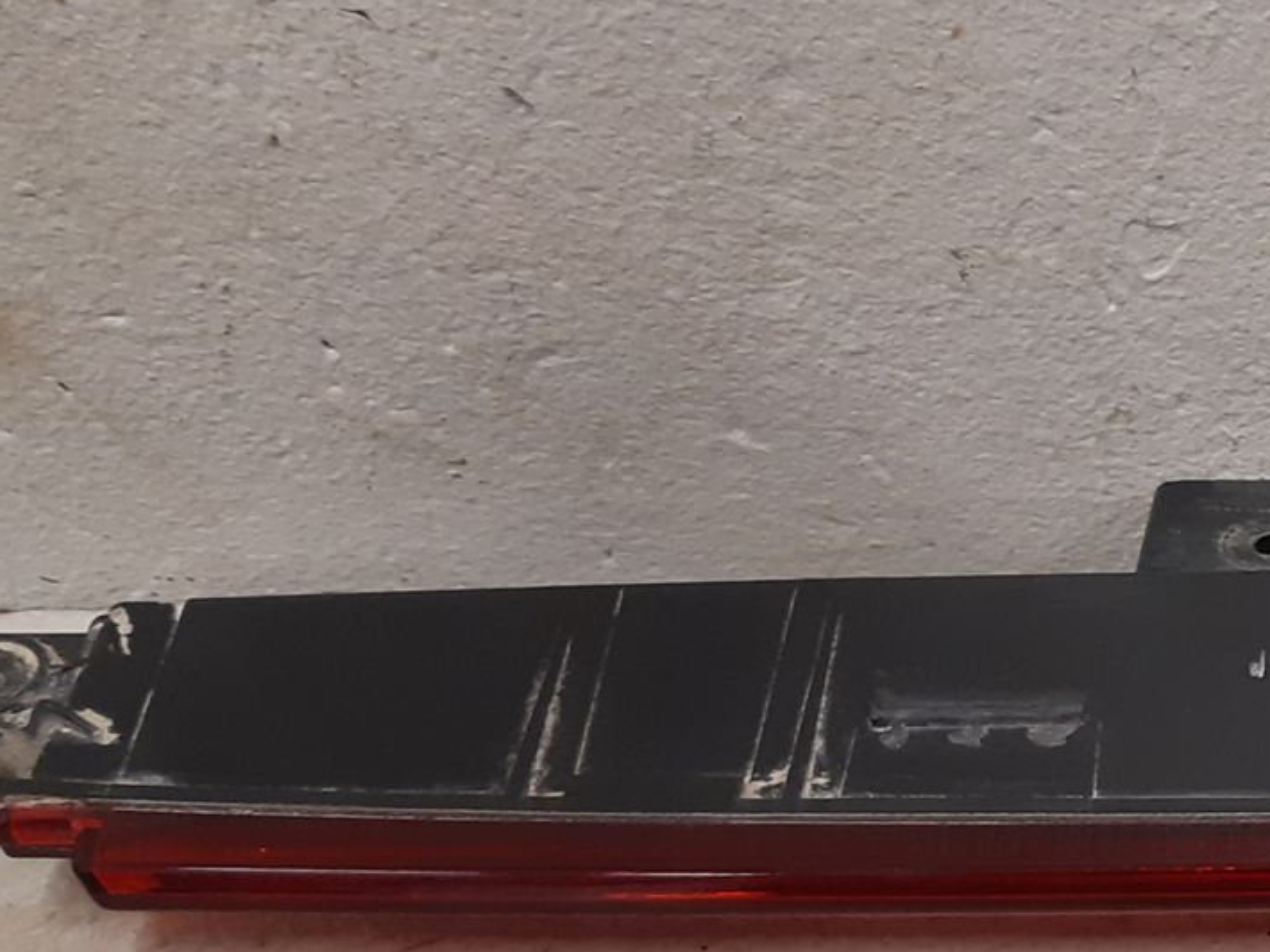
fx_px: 2751
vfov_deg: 19.6
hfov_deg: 23.5
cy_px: 555
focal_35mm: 75
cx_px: 1567
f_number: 1.7
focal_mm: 3.93
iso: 200
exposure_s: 1/50
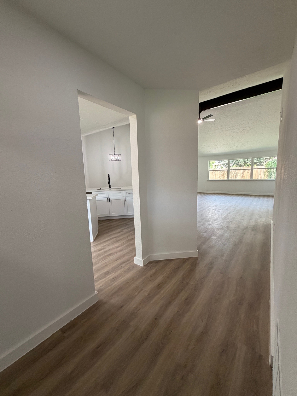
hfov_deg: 85.7
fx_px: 160
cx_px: 148
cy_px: 198
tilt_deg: -8.4
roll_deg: +1.1
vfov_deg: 102.1
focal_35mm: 14
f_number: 2.2
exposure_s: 1/120
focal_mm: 2.22
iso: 320
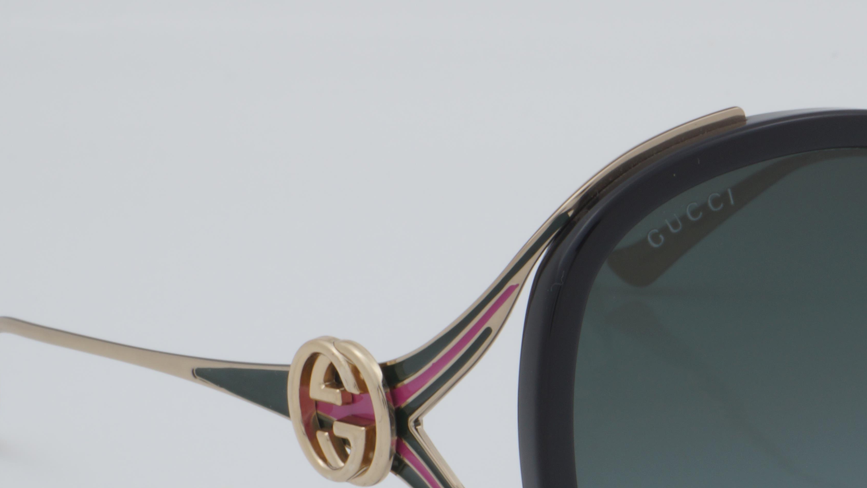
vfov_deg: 8.7
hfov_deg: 15.2
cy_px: 361
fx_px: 3219
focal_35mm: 140
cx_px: 701
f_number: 32
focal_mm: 50
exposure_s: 1/4
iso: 100
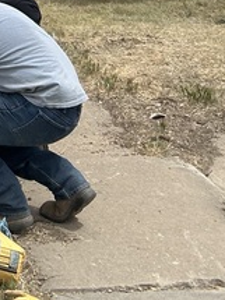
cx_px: -212
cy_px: -200
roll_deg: -0.6
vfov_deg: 14.4
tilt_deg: -0.2
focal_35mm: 124
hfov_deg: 11.0
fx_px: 1076
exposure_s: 1/5319
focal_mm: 5.7
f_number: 1.5
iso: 50
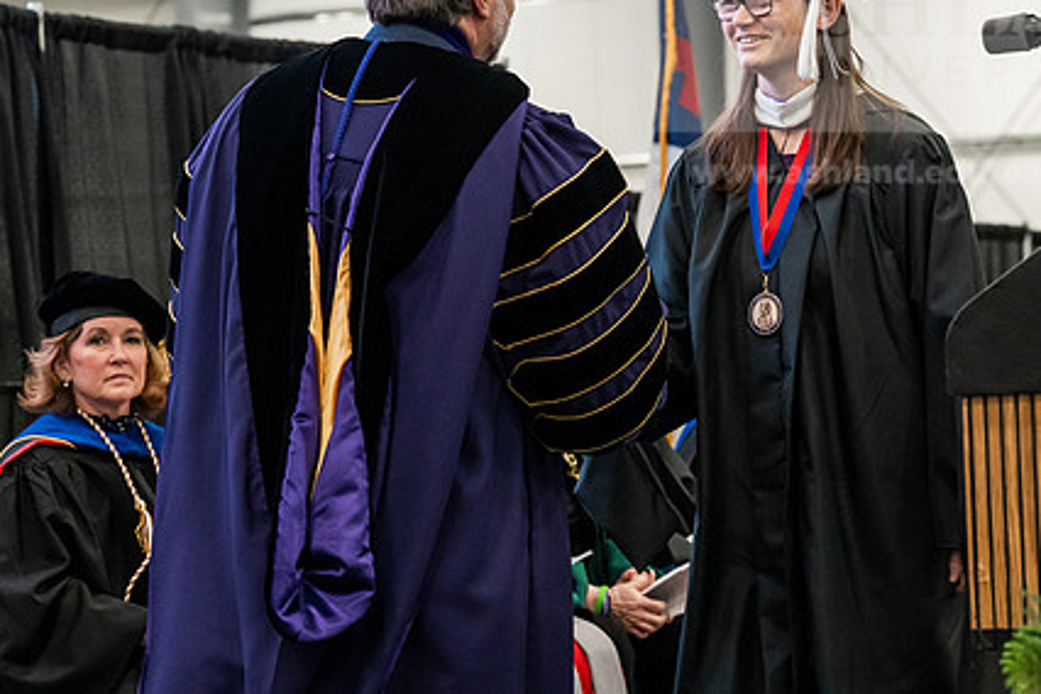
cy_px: 224
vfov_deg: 11.7
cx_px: 582
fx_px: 3383
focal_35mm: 117
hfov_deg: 17.5
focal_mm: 86
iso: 6400
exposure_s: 1/250
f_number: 5
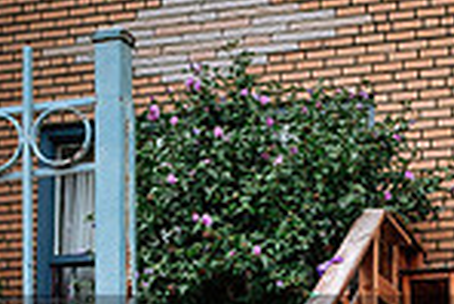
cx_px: 390
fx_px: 1363
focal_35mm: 108
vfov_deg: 12.3
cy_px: 412
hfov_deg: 18.7
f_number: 4
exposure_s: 1/250
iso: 800
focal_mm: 17
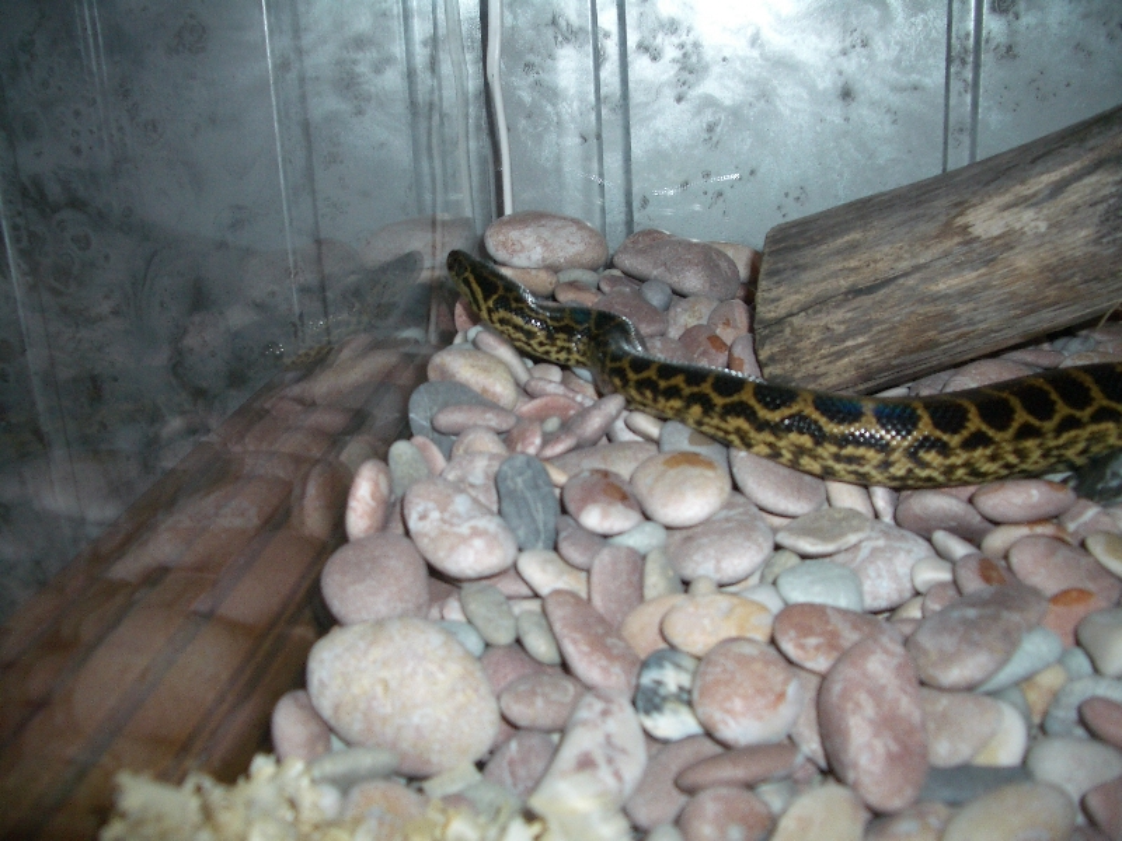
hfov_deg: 52.6
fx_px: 1134
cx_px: 561
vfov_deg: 40.7
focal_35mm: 35
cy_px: 420
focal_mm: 5.8
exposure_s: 1/60
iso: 100
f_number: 2.6
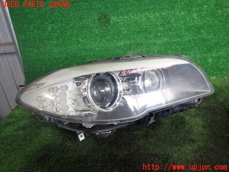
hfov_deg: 69.4
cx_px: 114
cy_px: 86
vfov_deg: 54.9
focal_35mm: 25
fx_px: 165
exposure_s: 1/60
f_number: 2
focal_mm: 4.5
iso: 200
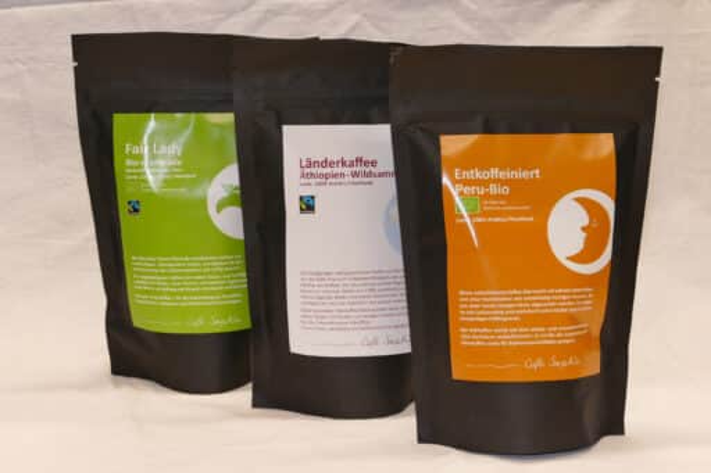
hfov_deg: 26.3
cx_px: 356
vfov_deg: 17.7
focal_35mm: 77
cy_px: 236
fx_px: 1520
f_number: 3.7
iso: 400
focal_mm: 28.21
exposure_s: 1/60
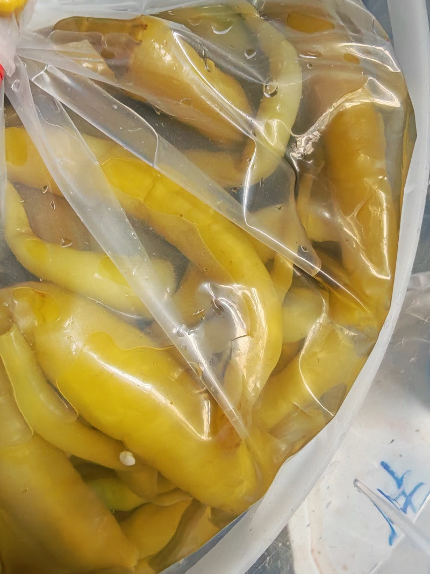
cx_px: 215
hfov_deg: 51.3
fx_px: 447
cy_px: 287
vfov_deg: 65.3
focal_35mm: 27
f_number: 2.2
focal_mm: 1.96
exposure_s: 1/50
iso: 320
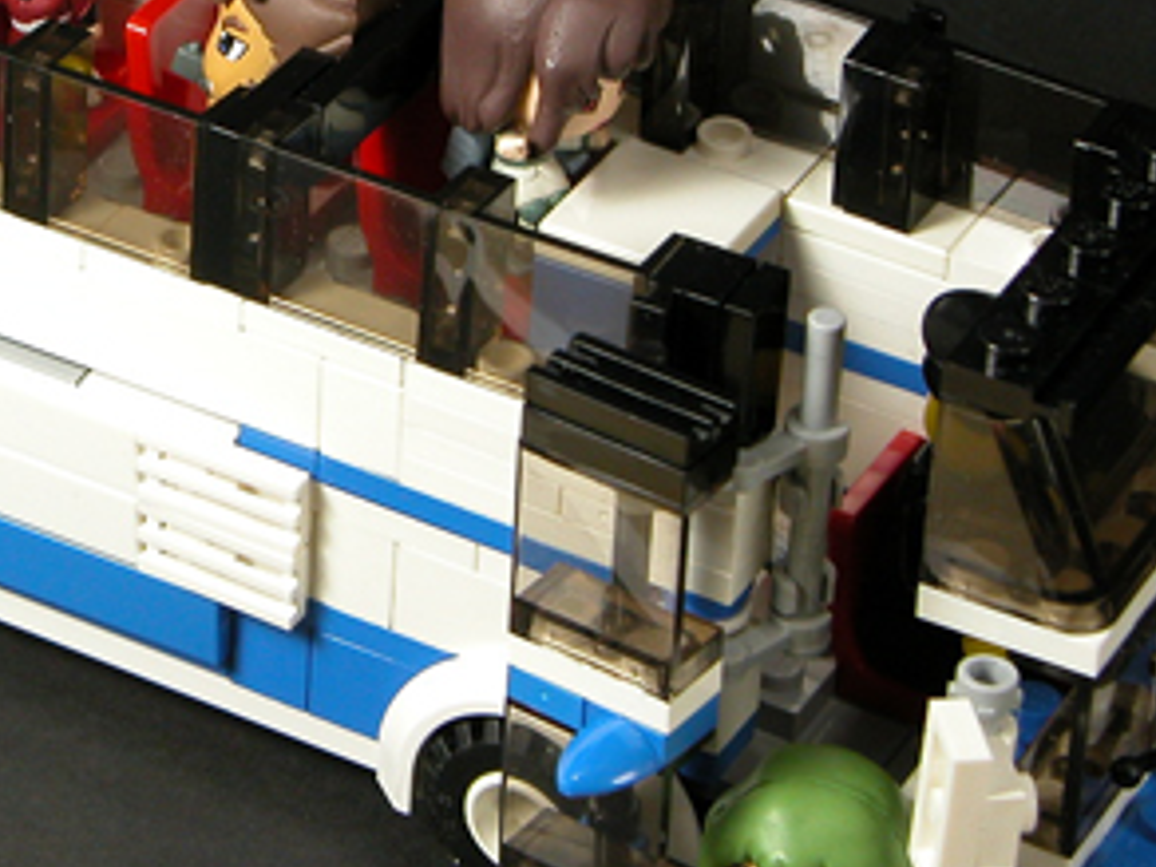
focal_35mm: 193
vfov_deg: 7.7
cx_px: 24
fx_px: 6445
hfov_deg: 10.2
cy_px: 210
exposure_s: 1/8
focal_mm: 22.3
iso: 100
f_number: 5.6
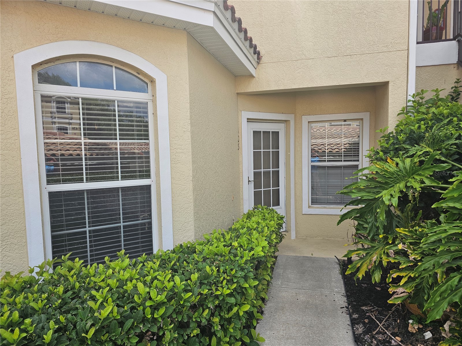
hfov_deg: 73.9
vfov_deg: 58.9
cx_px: 231
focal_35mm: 23
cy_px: 173
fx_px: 307
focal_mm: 6.3
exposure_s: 1/719
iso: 20
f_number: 1.7
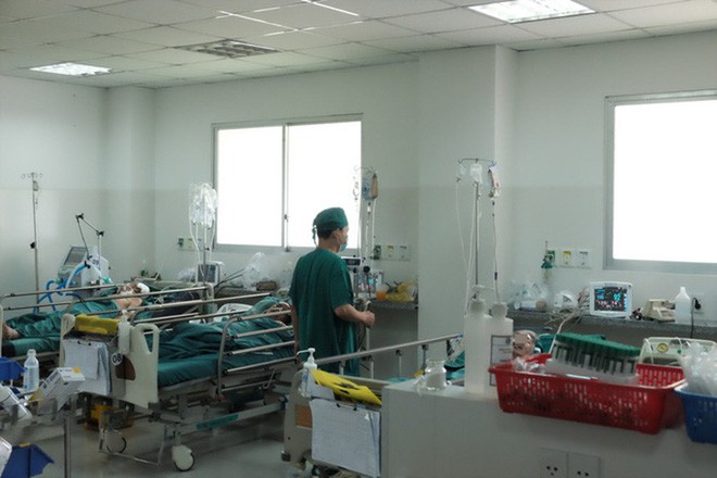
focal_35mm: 44
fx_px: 876
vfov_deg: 30.5
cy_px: 239
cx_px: 358
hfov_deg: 44.5
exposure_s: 1/350
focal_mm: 29.3
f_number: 6.4
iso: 6400
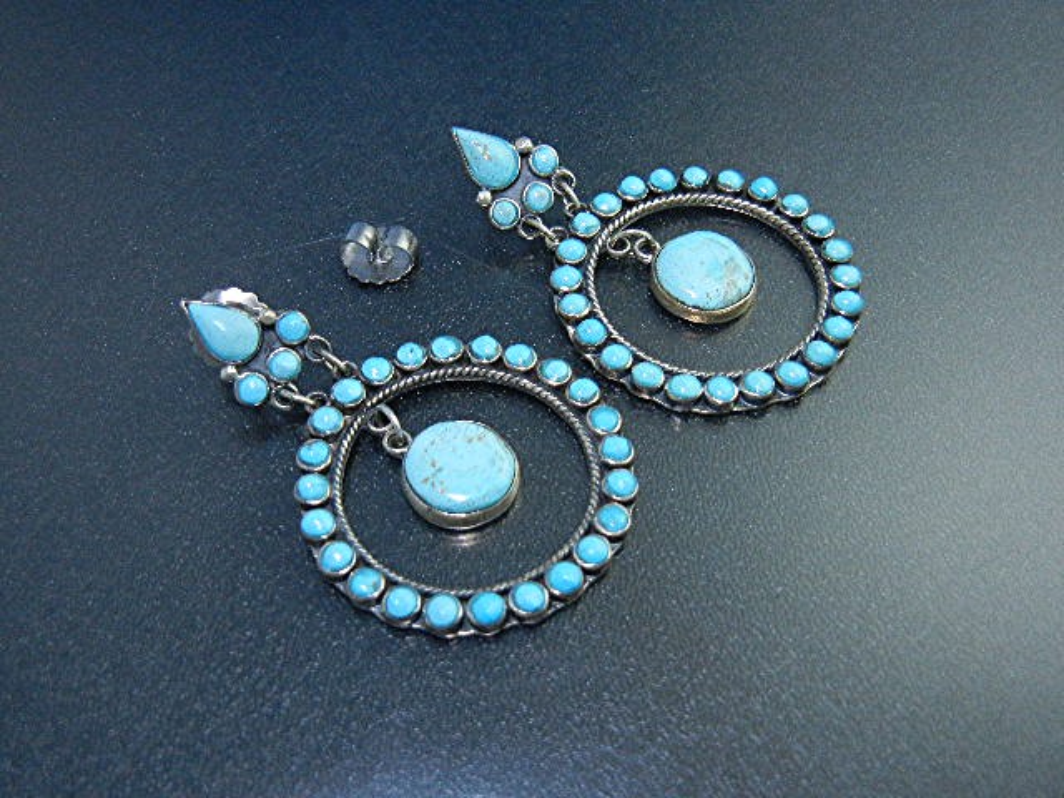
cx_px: 532
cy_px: 399
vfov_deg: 36.8
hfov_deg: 47.9
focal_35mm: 39
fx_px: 1199
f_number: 7.4
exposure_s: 1/30
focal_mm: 7.1
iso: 589
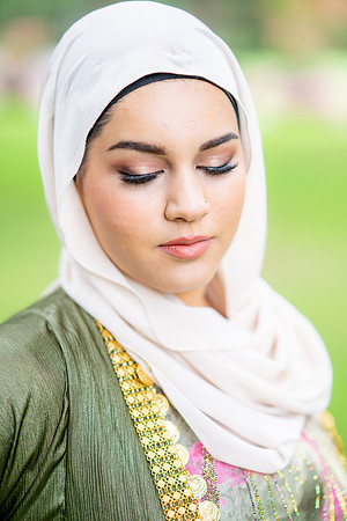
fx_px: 1229
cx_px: 174
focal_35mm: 85
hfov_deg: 16.1
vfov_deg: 23.9
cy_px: 260
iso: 100
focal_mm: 85
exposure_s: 1/640
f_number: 1.4
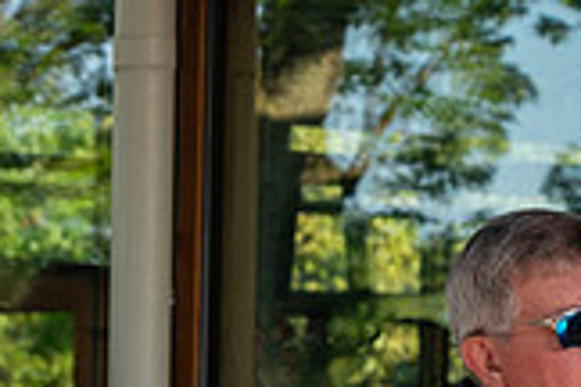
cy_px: 559
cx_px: -334
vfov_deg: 5.4
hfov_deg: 8.0
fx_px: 4051
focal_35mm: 251
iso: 400
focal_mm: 70
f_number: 5
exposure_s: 1/400
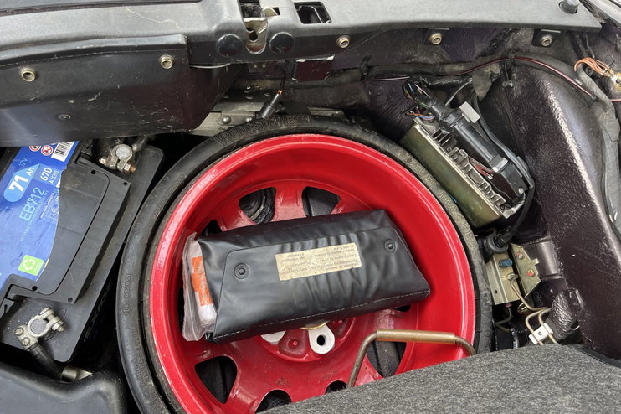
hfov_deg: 65.5
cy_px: 193
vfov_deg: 46.3
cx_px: 316
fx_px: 483
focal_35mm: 28
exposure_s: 1/121
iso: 100
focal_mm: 5.1
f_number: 1.6
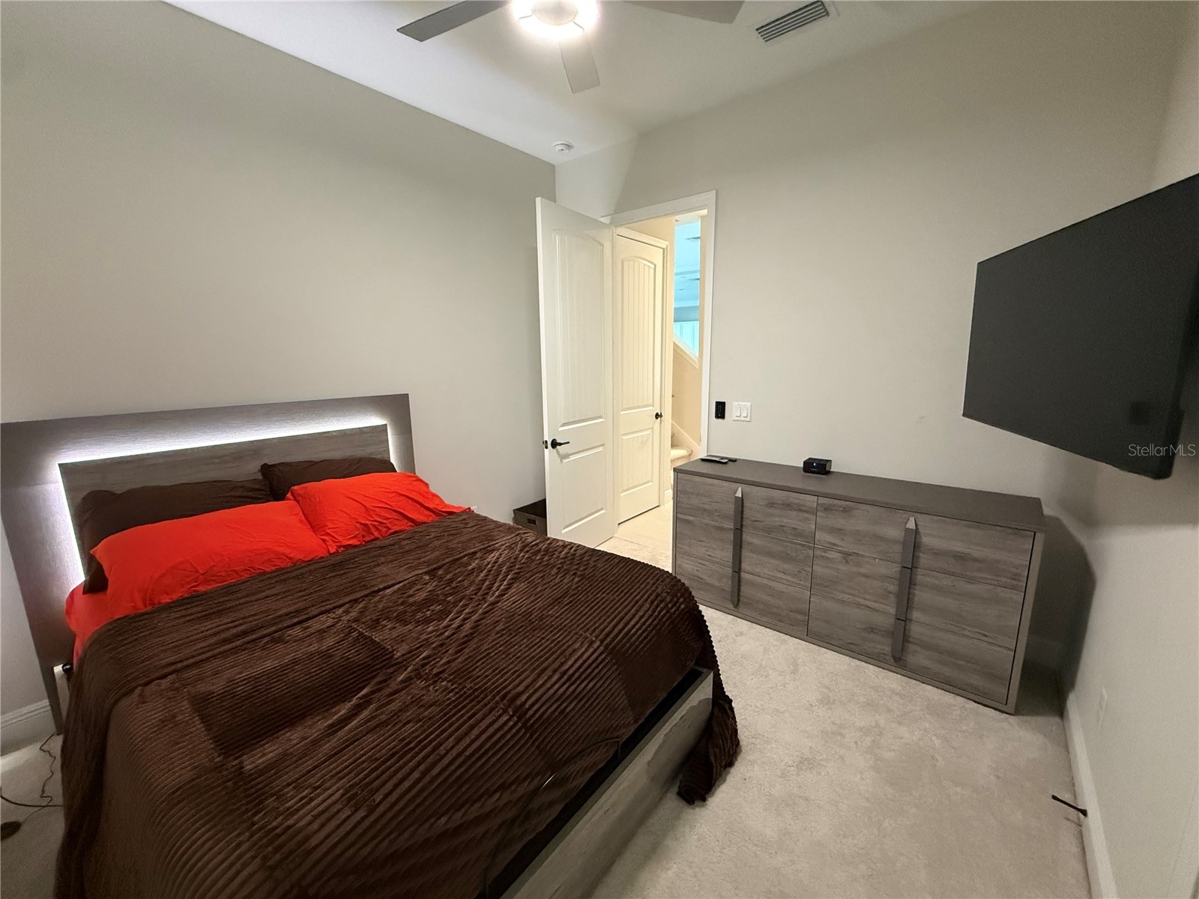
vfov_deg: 85.7
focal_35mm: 14
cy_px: 450
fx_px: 485
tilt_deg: -11.3
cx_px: 600
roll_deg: +0.5
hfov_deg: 102.1
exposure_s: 1/59
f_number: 2.2
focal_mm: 2.22
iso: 800
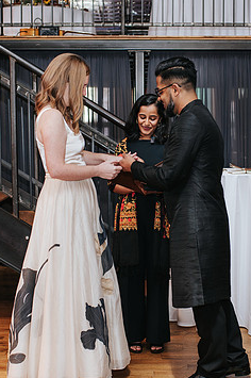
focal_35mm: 71
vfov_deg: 28.4
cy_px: 215
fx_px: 744
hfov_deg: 19.1
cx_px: 147
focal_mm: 35
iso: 800
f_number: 3.2
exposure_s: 1/200
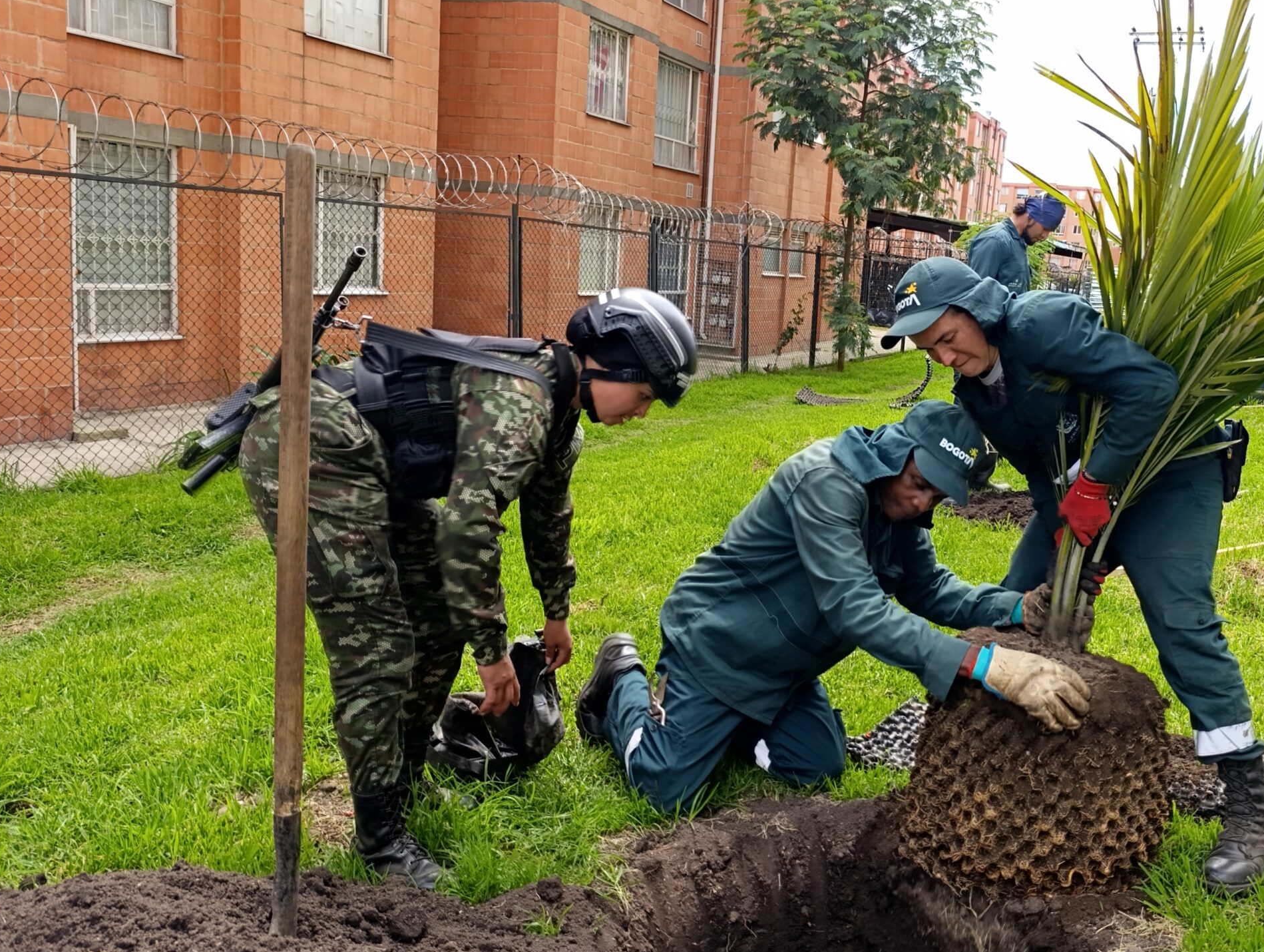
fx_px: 1134
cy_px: 447
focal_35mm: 31
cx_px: 811
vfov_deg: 45.5
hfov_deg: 57.4
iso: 50
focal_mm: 6.14
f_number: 1.6
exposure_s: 1/168
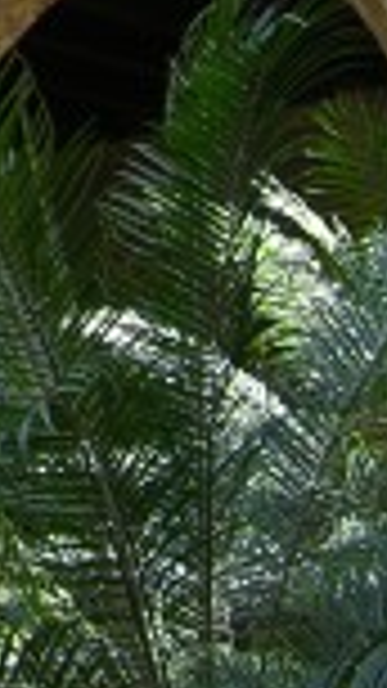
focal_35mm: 191
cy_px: -328
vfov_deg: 10.9
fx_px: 3486
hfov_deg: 5.9
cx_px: -729
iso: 50
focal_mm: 8.9
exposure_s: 1/64.2
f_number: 3.5
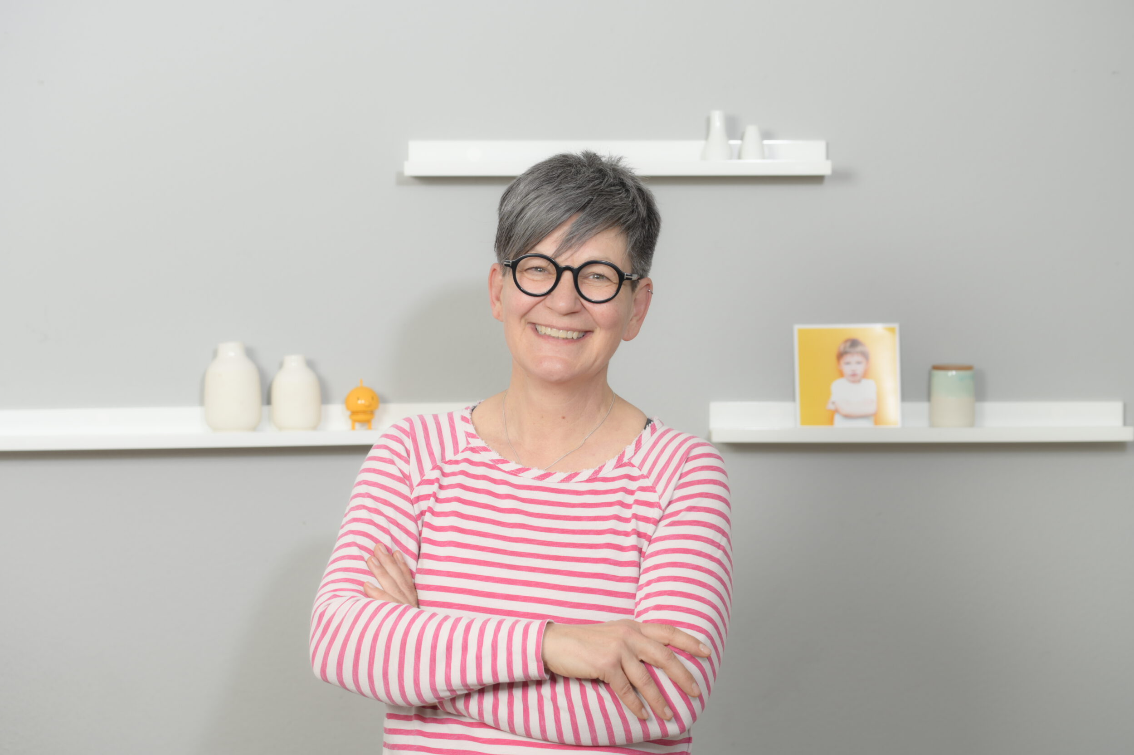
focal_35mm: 87
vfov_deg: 15.7
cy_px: 375
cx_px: 559
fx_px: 2739
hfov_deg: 23.4
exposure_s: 1/100
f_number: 5.6
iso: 100
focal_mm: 85
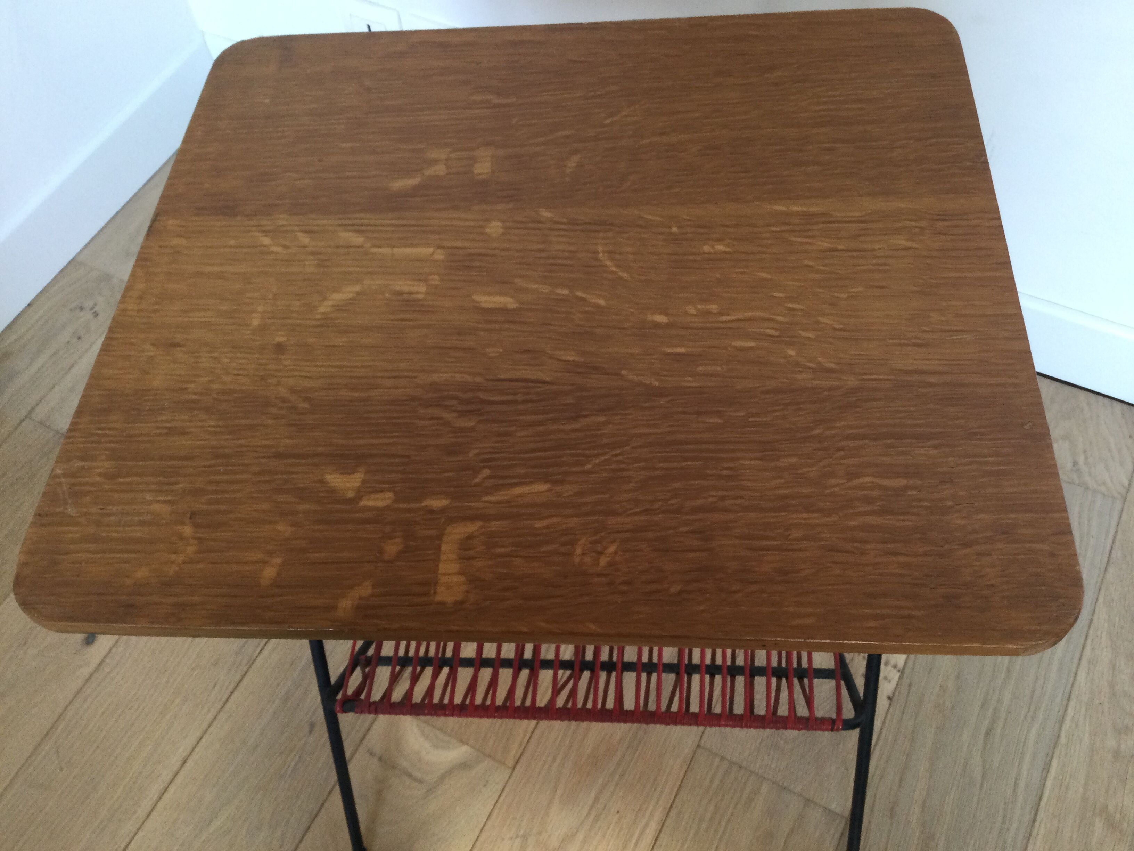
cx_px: 567
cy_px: 426
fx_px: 1016
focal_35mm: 31
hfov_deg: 58.4
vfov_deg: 45.4
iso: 100
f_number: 2.4
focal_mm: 3.3
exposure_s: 1/33
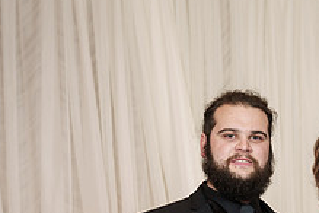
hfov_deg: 13.0
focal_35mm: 156
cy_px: 272
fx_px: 1382
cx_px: 296
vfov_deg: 8.7
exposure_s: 1/160
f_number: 4
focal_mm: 59
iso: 2000
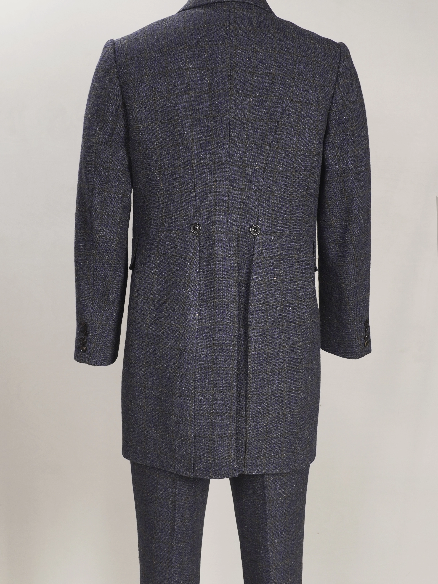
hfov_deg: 28.0
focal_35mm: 52
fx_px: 877
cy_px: 296
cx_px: 219
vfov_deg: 36.8
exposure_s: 1/25
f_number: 5.6
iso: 320
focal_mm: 32
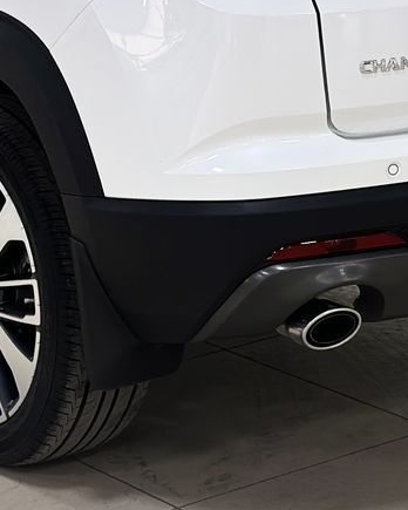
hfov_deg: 10.0
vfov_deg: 12.3
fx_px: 2340
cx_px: 150
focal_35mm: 155
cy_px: 19
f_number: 1.78
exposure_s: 1/100
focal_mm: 6.86
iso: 80
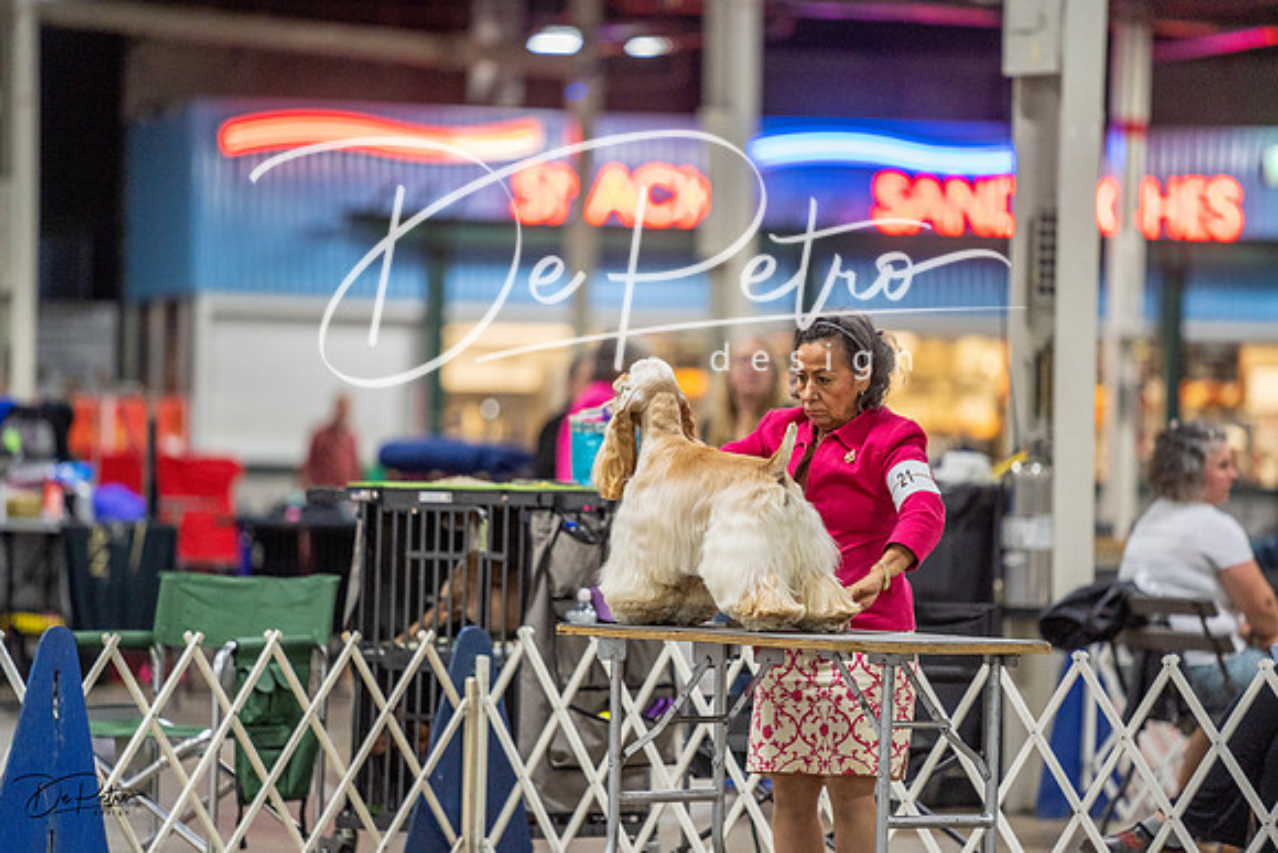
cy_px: 426
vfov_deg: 6.9
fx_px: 7101
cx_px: 639
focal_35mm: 200
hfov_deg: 10.3
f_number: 2.8
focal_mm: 200
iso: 2500
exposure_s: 1/250
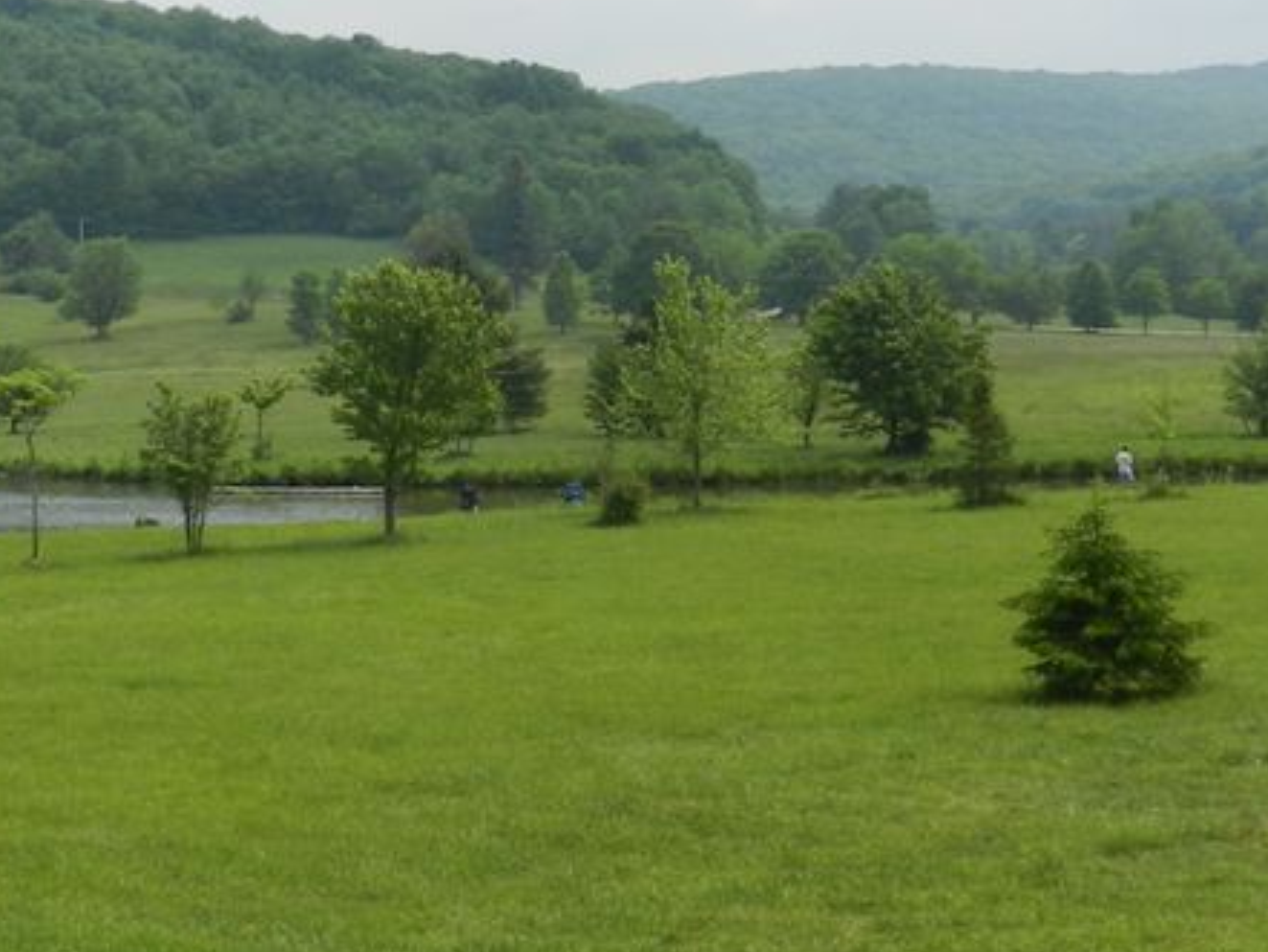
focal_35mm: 86
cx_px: 387
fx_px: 3151
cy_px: 387
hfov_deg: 22.6
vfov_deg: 17.2
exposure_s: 1/800
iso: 160
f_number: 4.5
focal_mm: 6.7
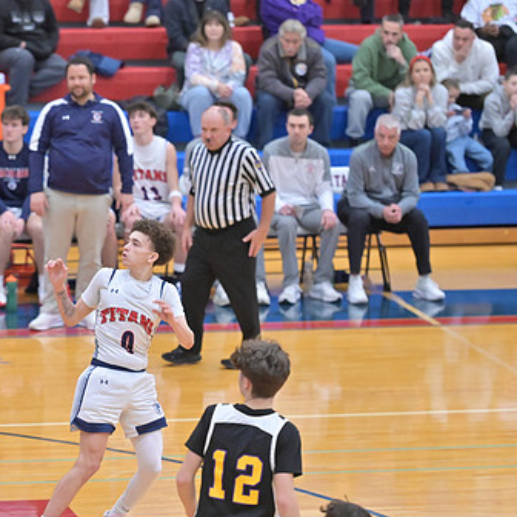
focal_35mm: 249
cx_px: 97
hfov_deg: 7.0
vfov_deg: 7.0
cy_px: 286
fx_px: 4207
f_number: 4
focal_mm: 170
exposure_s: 1/800
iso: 6400
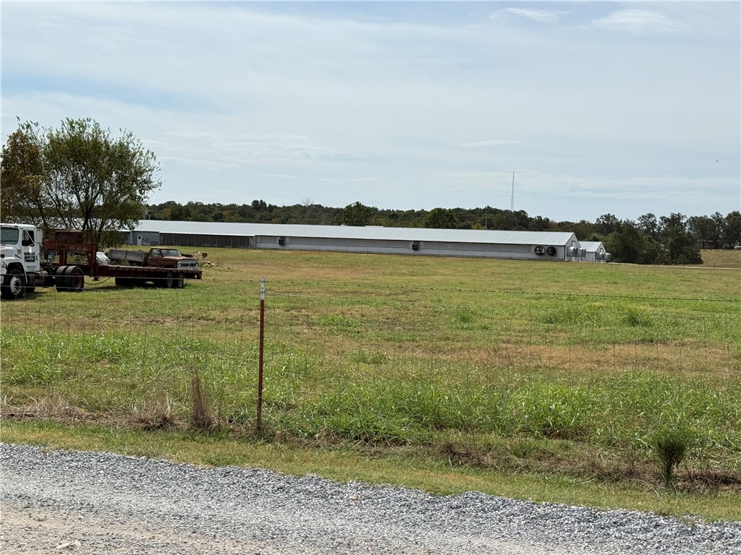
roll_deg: -2.9
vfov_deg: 30.3
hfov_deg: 39.7
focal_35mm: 48
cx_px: 370
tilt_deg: -1.5
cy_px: 278
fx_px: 1028
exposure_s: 1/11364
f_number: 1.78
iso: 64
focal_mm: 6.76
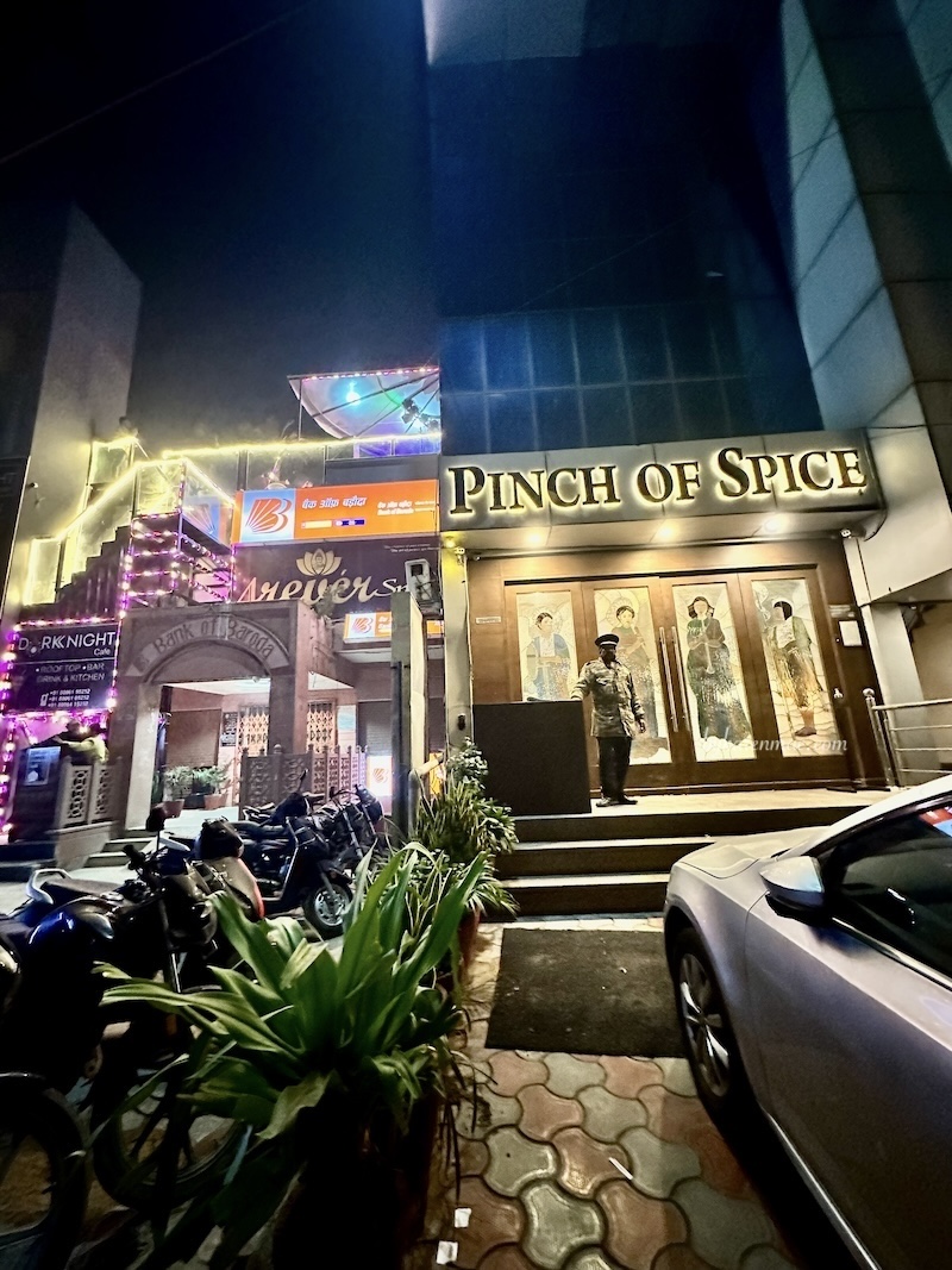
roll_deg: +3.1
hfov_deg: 85.7
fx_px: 513
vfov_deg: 102.1
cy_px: 635
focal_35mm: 14
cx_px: 476
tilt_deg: +13.4
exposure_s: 1/50
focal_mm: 2.22
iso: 1250
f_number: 2.2
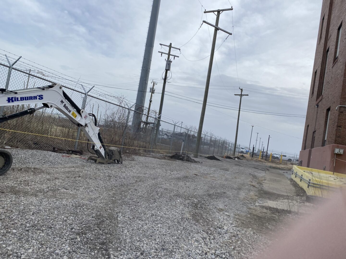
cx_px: 173
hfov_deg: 67.3
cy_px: 130
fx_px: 260
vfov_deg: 53.1
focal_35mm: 26
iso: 32
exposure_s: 1/981
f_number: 1.8
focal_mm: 4.25
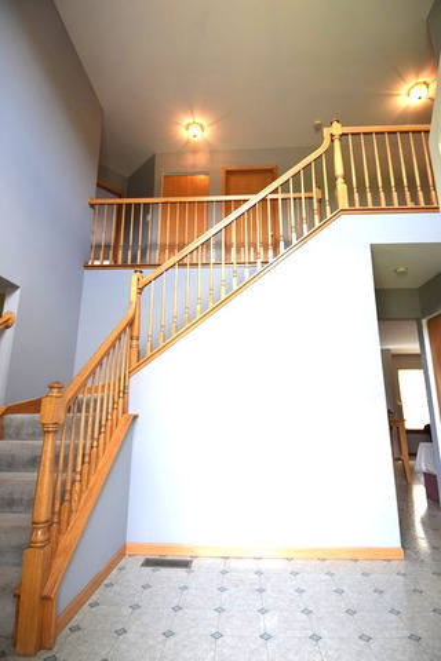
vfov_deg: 90.0
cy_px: 330
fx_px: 331
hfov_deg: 67.4
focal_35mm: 18
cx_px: 220
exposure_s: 1/80
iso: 400
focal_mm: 12
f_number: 4.5
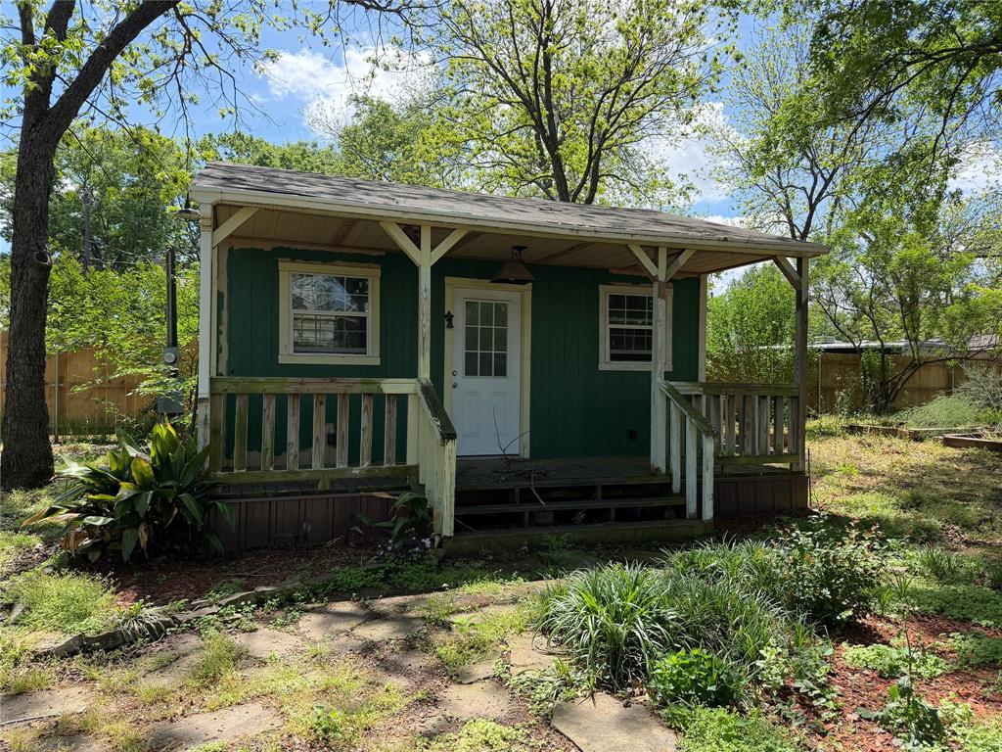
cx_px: 501
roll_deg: -0.3
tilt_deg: +0.2
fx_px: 695
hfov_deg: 71.6
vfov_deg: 56.8
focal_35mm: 24
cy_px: 376
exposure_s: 1/2232
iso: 100
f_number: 1.78
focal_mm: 6.76
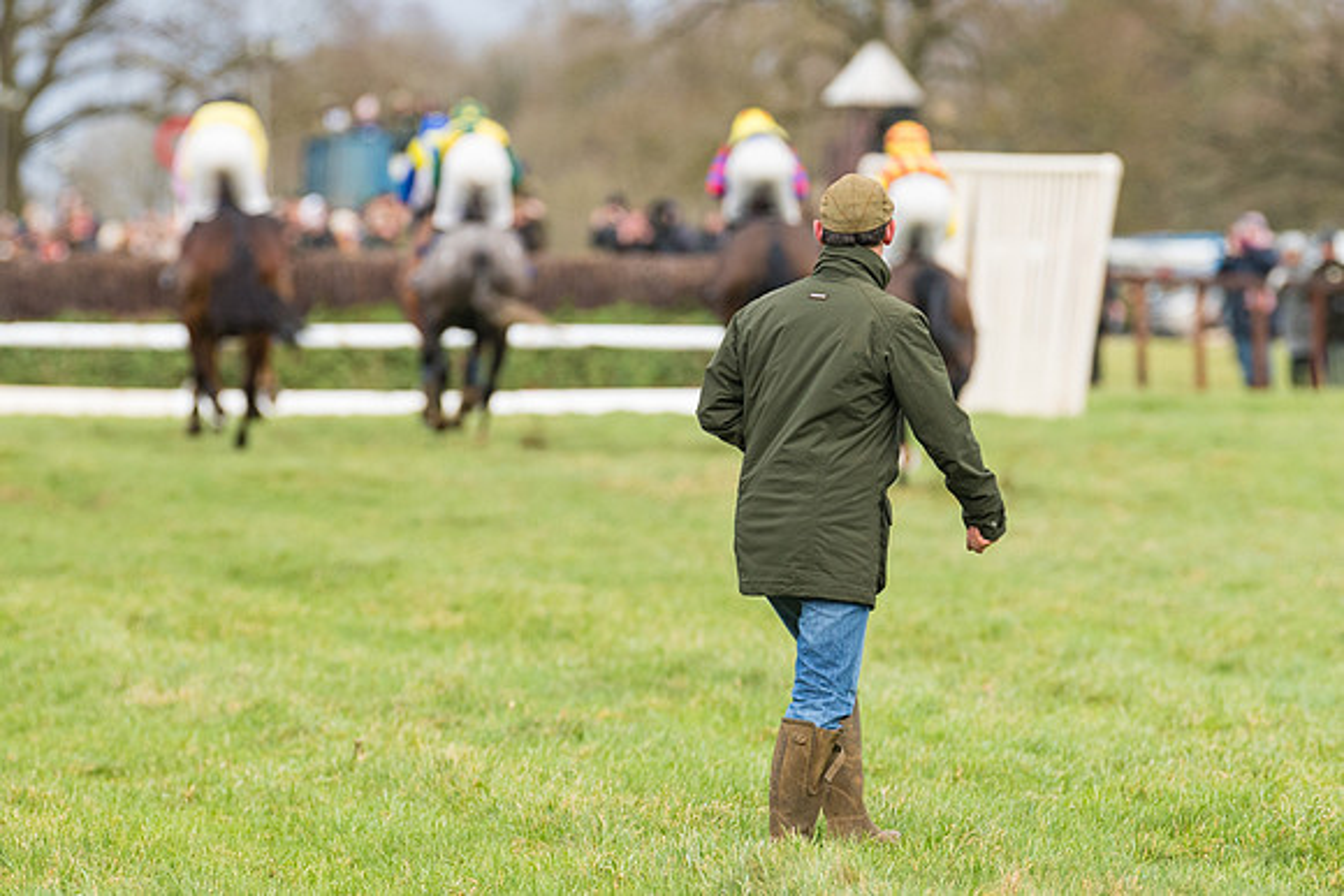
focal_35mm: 459
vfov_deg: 3.0
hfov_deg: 4.5
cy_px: 496
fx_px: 17130
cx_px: 790
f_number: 4
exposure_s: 1/1000
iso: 800
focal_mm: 250
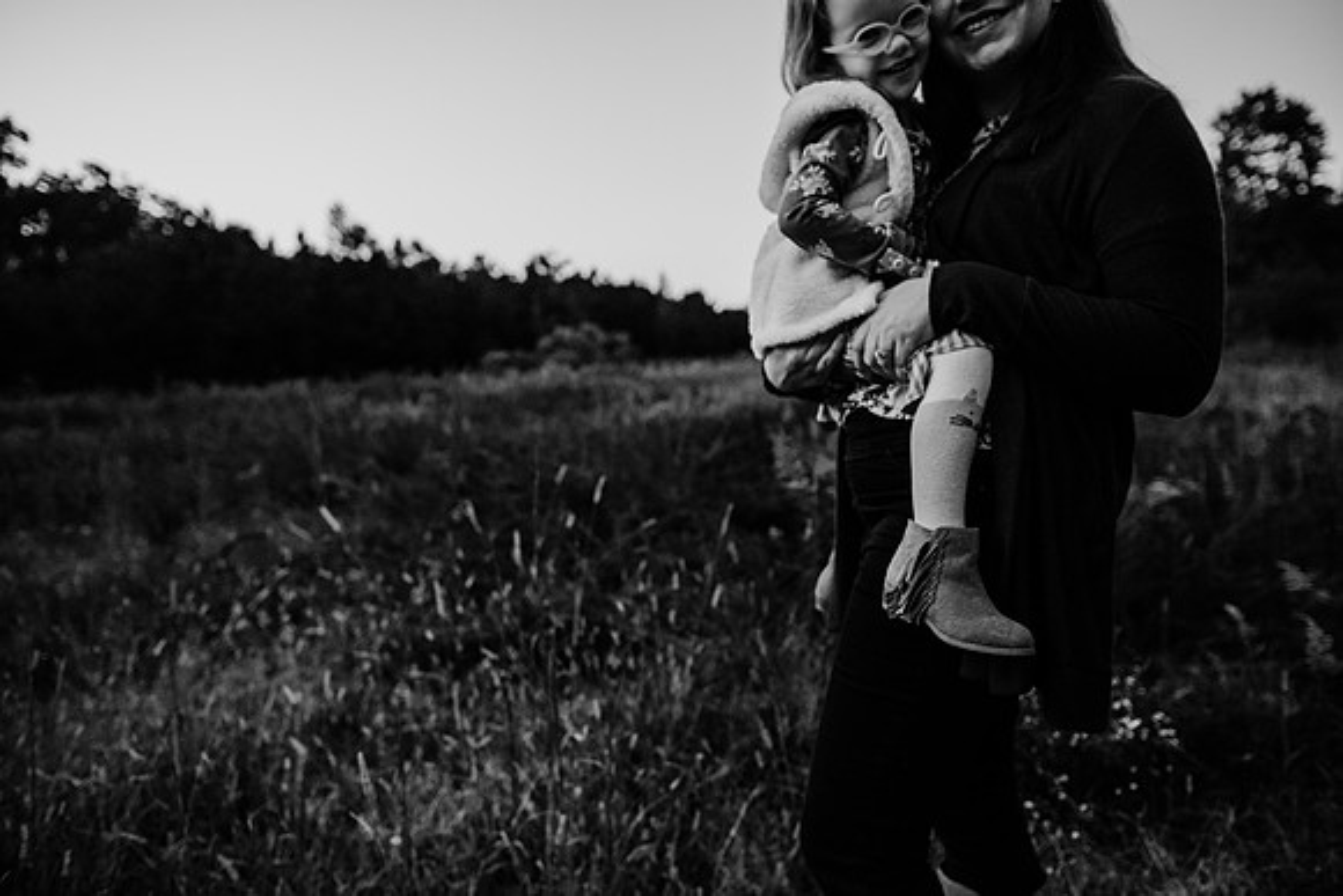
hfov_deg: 73.7
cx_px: 672
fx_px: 896
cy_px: 448
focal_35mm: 24
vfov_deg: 53.2
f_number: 2.8
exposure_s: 1/250
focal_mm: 24
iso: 800
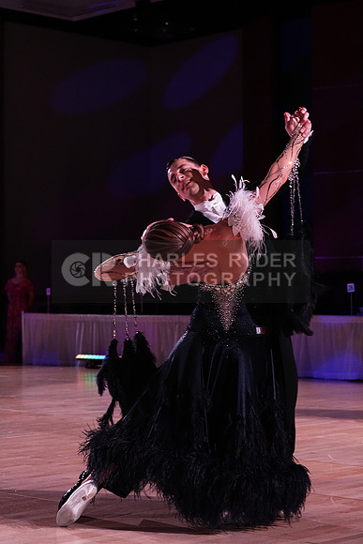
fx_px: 1239
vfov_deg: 24.8
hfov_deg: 16.7
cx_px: 182
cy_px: 272
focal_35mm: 82
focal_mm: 82
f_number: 5.6
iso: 4000
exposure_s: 1/200
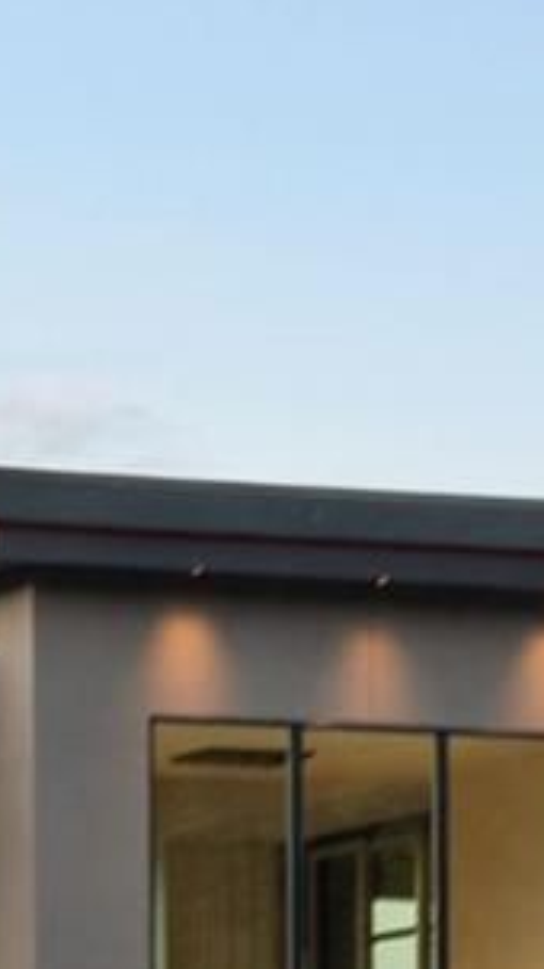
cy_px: 1303
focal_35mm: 241
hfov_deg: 5.0
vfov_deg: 8.8
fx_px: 6192
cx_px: 522
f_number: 11
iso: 160
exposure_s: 1/2.5
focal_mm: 34
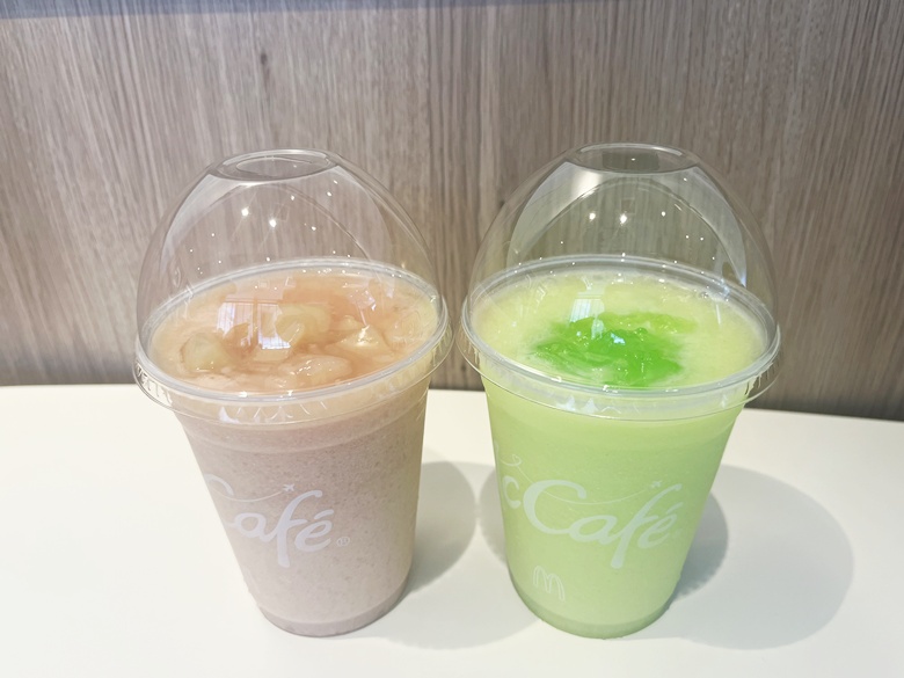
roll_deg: +2.2
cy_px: 339
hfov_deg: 67.3
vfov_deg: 53.1
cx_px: 452
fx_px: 679
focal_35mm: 26
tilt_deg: -29.0
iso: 64
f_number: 1.6
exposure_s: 1/122
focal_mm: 5.1
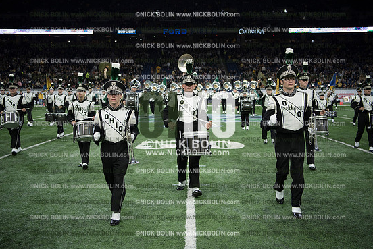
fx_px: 435
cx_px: 187
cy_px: 124
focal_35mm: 42
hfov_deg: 46.4
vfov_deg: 31.9
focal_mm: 40
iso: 1250
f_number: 2.8
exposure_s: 1/1250
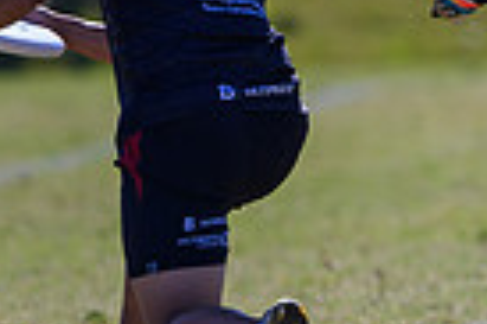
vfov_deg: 0.5
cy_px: -18
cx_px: 1073
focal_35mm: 2559
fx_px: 34576
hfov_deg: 0.8
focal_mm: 400
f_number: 3.2
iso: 110
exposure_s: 1/1600
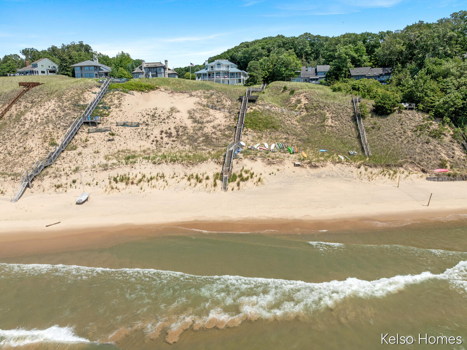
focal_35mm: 24
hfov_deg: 71.6
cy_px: 175
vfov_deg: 56.8
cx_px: 234
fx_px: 324
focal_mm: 12.29
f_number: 2.8
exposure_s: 1/1600
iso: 110
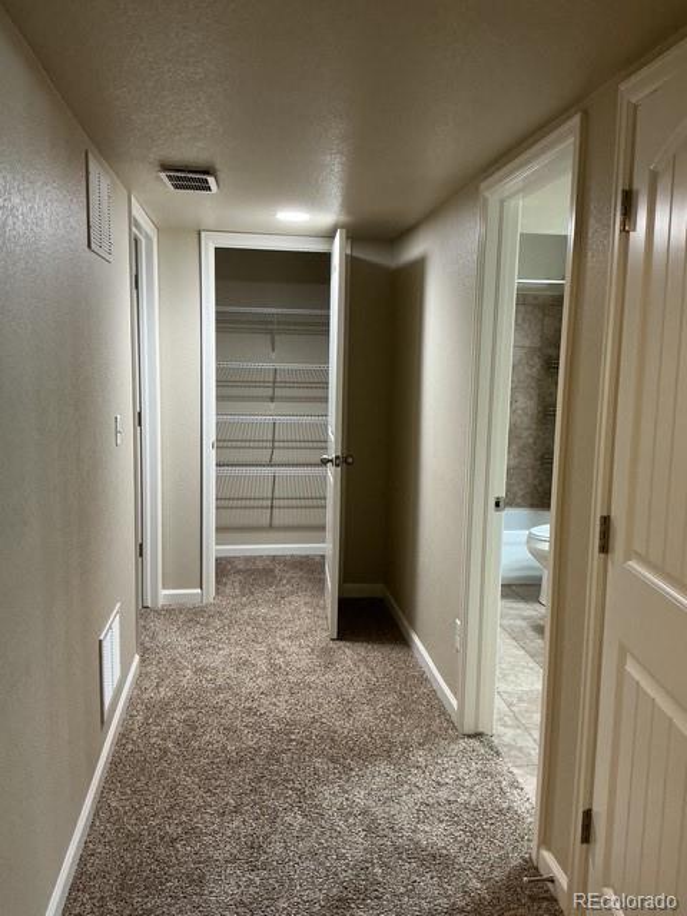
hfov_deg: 48.2
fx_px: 767
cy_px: 458
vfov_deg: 61.7
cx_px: 344
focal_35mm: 29
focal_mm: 3
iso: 160
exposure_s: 1/60
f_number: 1.8
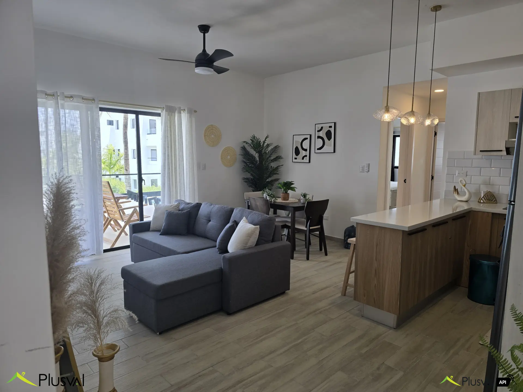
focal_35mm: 23
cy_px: 196
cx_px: 262
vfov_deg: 58.9
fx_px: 347
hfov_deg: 73.9
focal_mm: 6.3
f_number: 1.7
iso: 40
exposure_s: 1/180
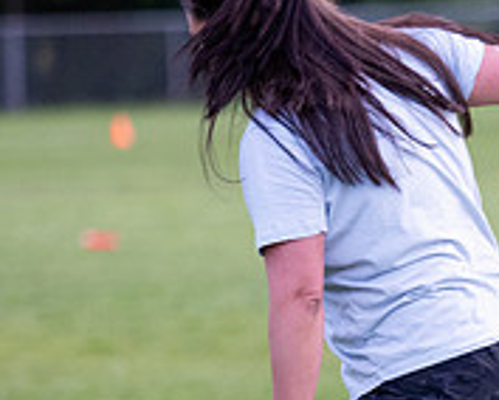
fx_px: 12301
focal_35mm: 832
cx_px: 702
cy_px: 328
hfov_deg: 2.3
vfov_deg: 1.9
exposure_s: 1/800
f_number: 2.8
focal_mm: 130
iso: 800
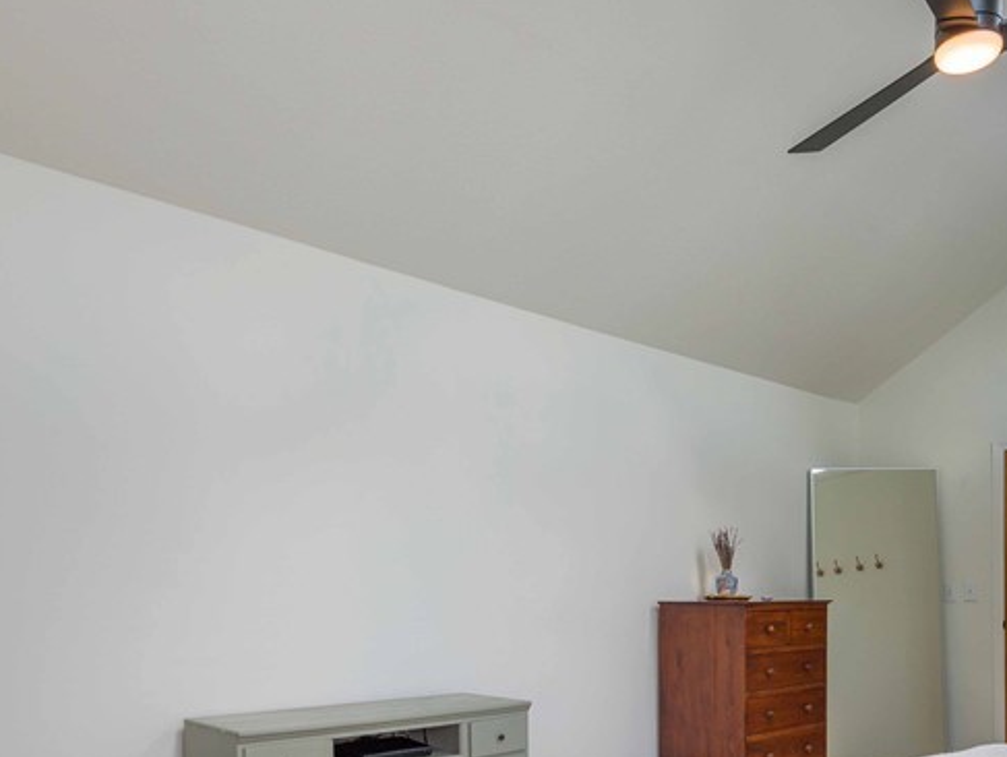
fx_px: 873
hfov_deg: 59.9
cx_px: 541
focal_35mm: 30
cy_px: 591
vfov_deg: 44.8
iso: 100
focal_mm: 14
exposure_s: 1/60
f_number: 8
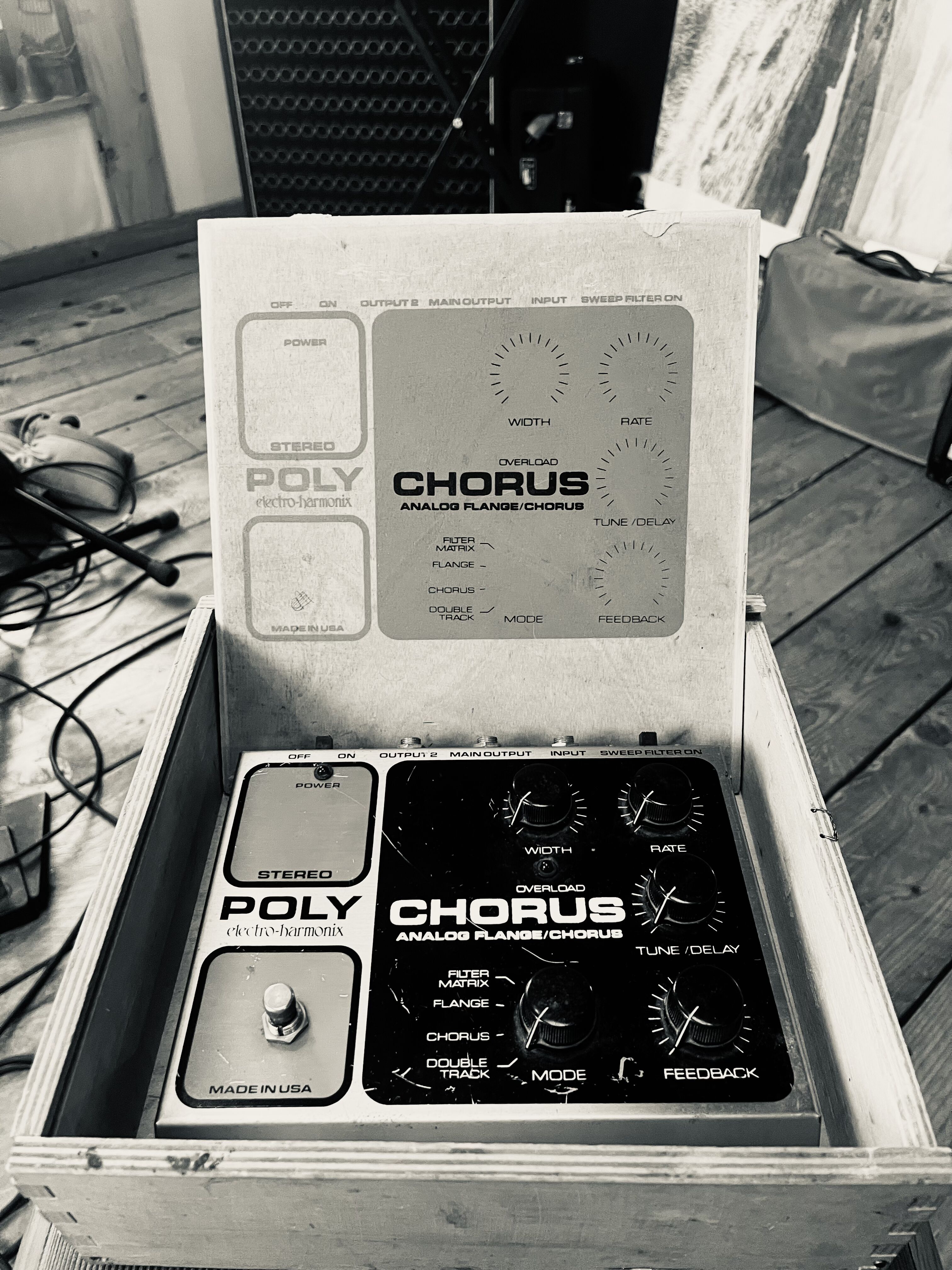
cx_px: 476
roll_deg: -1.1
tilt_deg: -40.7
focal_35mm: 26
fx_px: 953
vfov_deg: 67.3
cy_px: 635
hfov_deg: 53.1
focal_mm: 5.1
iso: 250
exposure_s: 1/50
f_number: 1.6
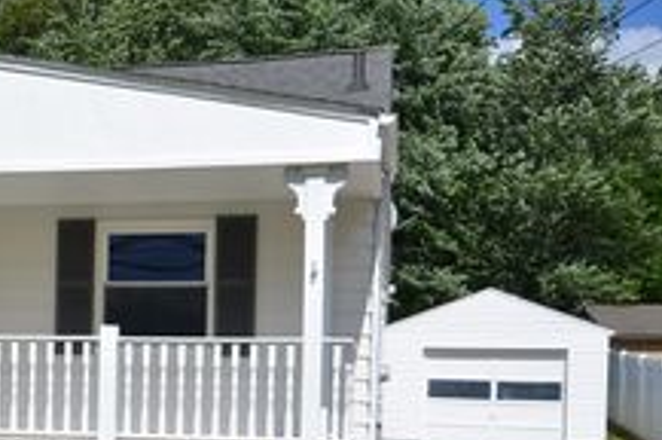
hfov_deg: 27.8
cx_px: 21
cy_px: 396
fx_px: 1267
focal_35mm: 69
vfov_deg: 19.3
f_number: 8
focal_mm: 20
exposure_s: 1/250
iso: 100
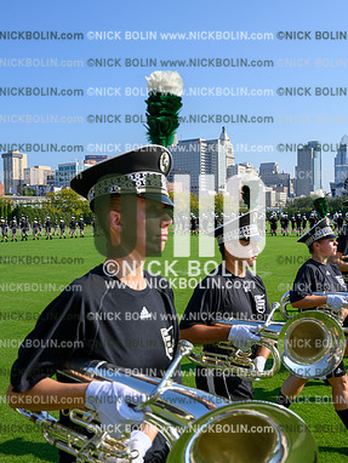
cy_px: 232
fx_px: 469
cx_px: 179
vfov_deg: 52.6
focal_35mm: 35
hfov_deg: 40.7
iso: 80
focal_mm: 24
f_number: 7.1
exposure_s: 1/400
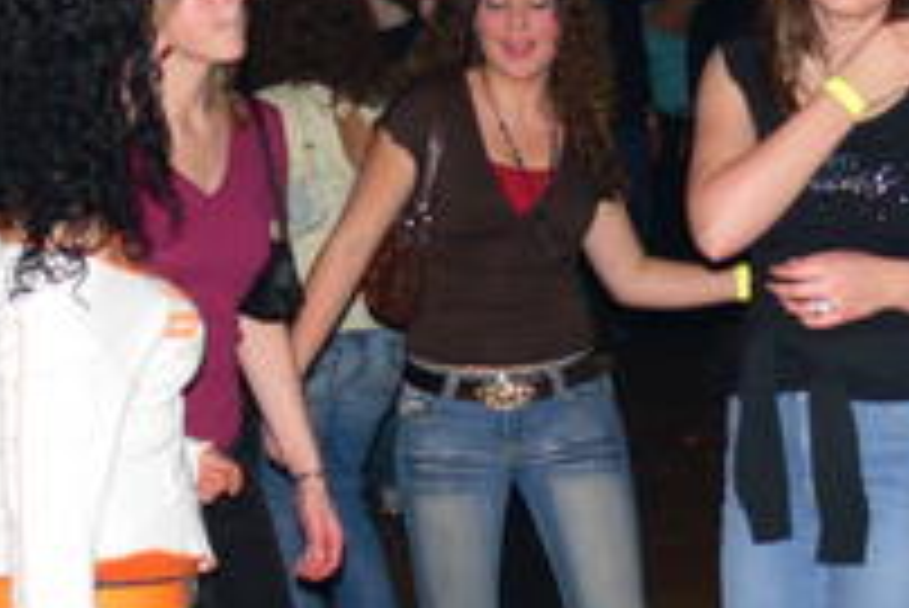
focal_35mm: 85
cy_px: 333
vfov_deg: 16.1
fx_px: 2148
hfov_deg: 23.6
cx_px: 684
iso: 100
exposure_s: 1/30
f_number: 2.8
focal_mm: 7.4
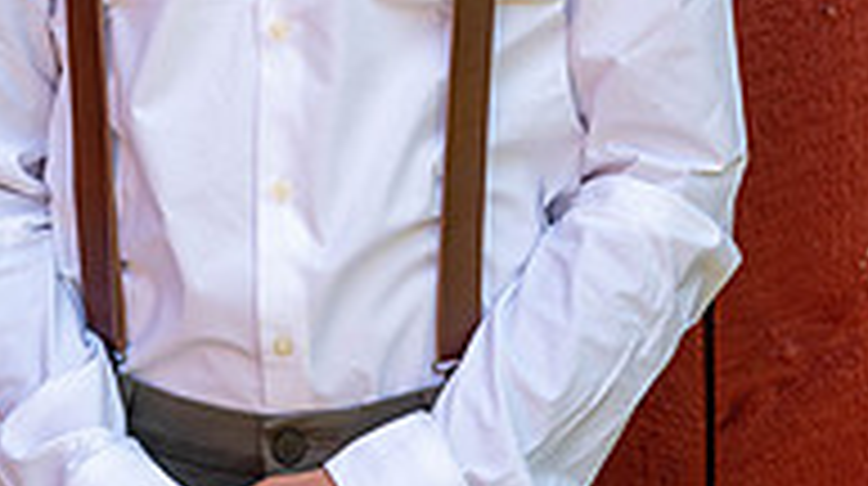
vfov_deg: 10.7
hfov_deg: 19.4
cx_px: 268
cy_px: -144
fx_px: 2529
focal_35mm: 110
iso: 220
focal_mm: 45
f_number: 4
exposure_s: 1/250
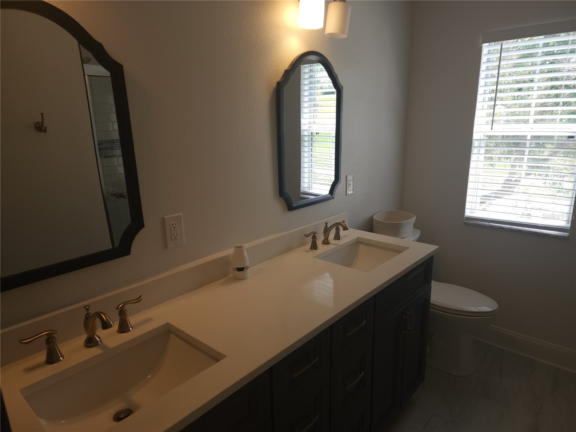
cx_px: 288
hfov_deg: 73.9
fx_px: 383
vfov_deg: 58.9
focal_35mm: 23
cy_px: 216
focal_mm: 6.4
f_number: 1.8
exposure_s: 1/120
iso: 25
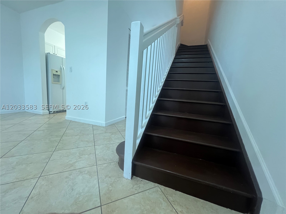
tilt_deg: -7.7
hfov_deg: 106.2
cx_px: 143
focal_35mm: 13
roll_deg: -3.4
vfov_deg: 89.9
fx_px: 107
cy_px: 107
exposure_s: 1/40
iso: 800
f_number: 1.8
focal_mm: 1.57
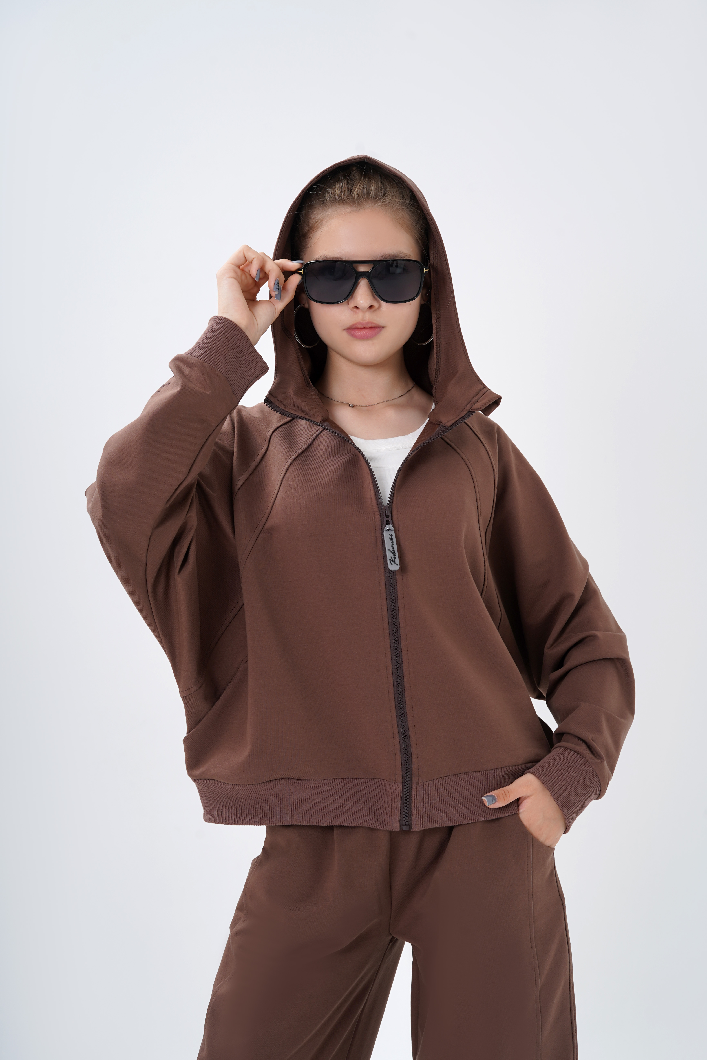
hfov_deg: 26.5
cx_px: 352
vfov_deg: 38.9
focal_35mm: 51
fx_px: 1502
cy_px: 538
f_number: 9
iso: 100
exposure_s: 1/160
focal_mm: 50
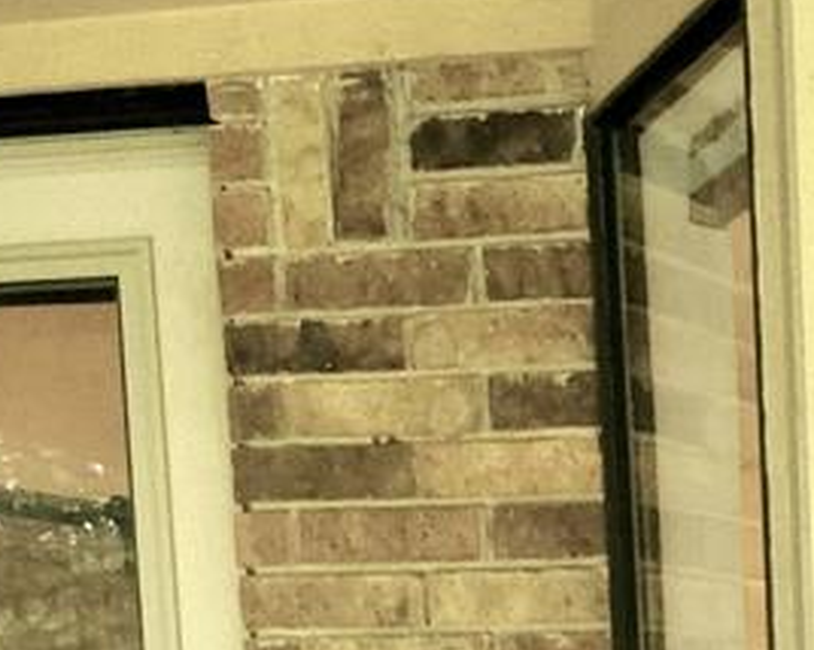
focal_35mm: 97
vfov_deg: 14.7
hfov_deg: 17.0
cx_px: 1364
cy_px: 999
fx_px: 2335
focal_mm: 5.4
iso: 200
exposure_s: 1/60.2
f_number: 1.8
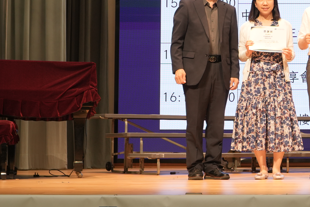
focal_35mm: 90
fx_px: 777
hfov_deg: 21.4
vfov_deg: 15.2
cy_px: 109
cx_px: 345
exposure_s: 1/60
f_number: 4.5
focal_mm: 25
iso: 400
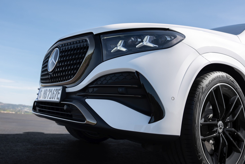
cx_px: 122
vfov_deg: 43.6
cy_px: 82
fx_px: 204
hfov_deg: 61.9
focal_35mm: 30
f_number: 4.5
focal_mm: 30
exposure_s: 1/1600
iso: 250
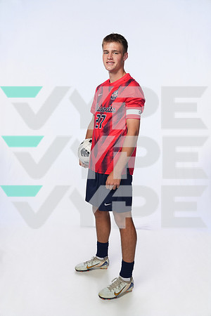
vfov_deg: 55.8
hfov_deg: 38.9
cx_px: 106
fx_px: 299
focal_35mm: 34
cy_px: 158
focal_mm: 34
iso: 800
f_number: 8
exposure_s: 1/250
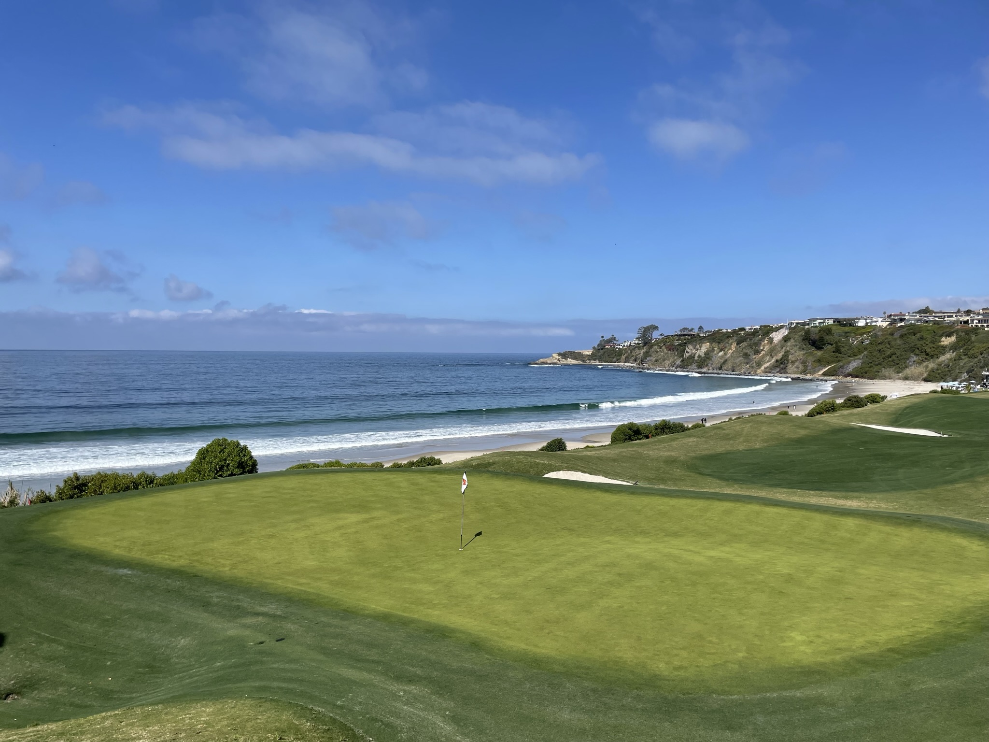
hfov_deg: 67.3
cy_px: 371
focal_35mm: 26
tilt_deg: +0.0
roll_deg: -1.0
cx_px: 494
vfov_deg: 53.1
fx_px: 743
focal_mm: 4.2
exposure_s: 1/5556
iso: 32
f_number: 1.6
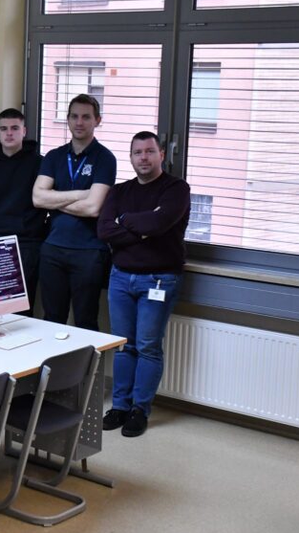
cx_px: -86
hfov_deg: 15.0
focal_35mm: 77
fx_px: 1086
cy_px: 250
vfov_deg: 27.5
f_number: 4
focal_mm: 27
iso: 2000
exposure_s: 1/250
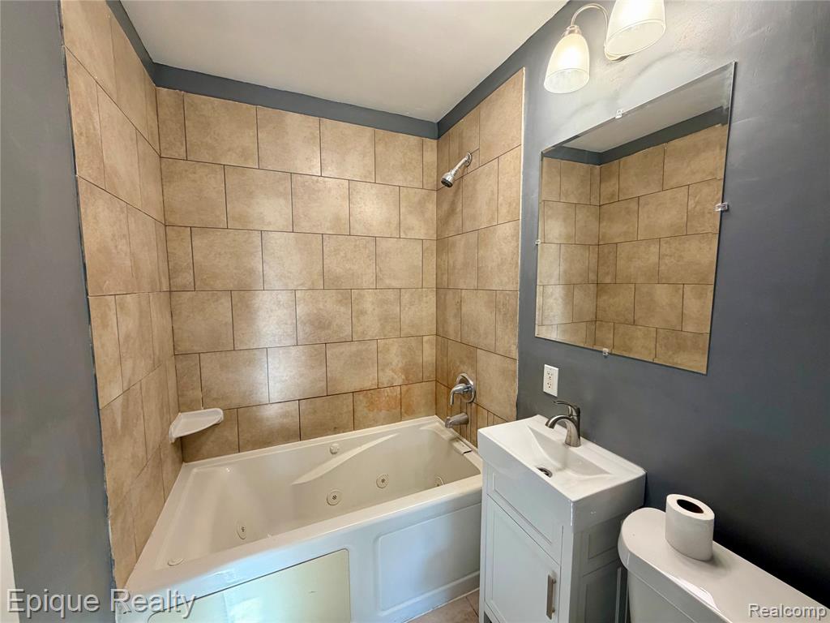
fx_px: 336
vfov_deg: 85.7
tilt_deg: -5.4
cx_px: 415
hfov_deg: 102.1
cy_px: 312
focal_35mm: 14
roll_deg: +0.5
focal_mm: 2.22
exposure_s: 1/120
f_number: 2.2
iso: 200
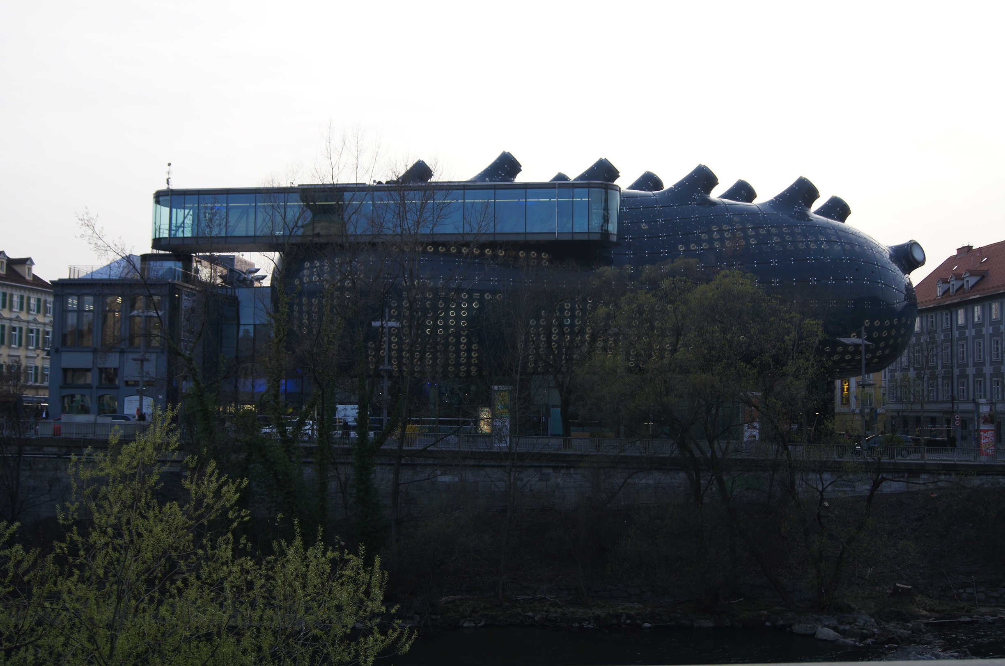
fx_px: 1087
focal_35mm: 39
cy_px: 333
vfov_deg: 34.1
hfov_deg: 49.6
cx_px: 502
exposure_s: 1/80
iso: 100
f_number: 5.6
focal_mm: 26
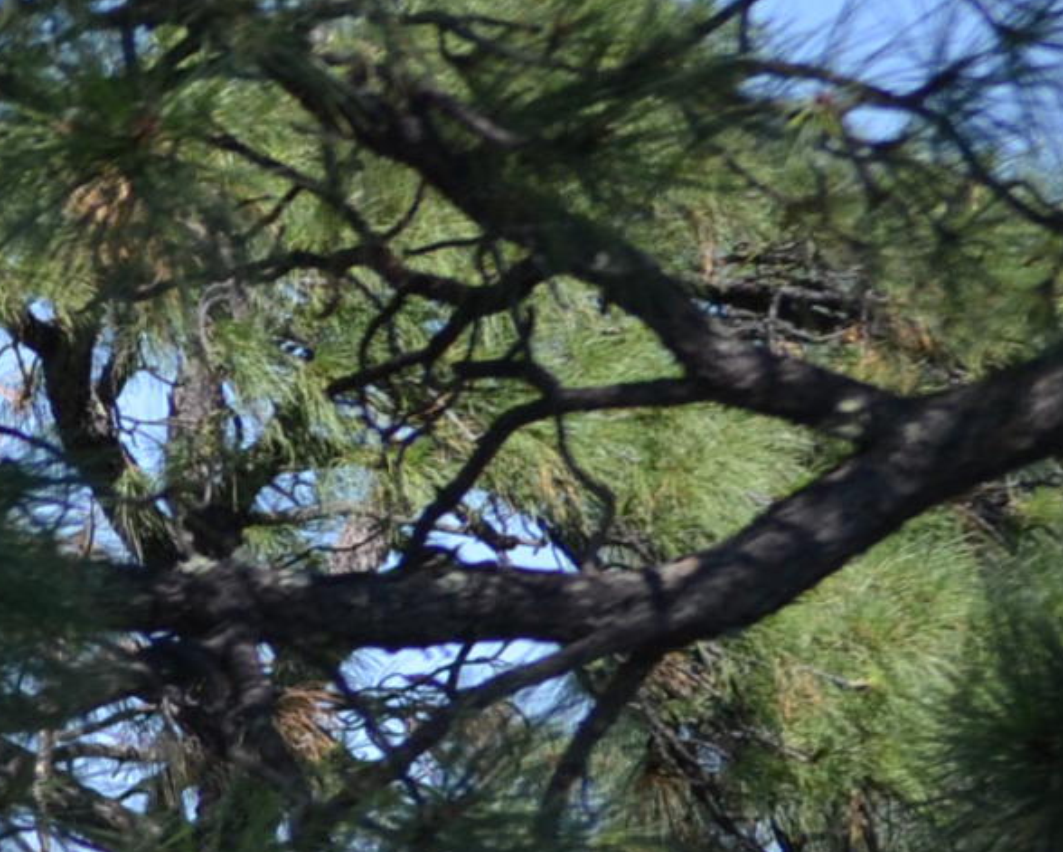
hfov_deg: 3.7
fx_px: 16273
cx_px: -1479
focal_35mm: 517
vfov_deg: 3.0
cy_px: 1138
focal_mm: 72
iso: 160
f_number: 5.6
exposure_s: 1/500
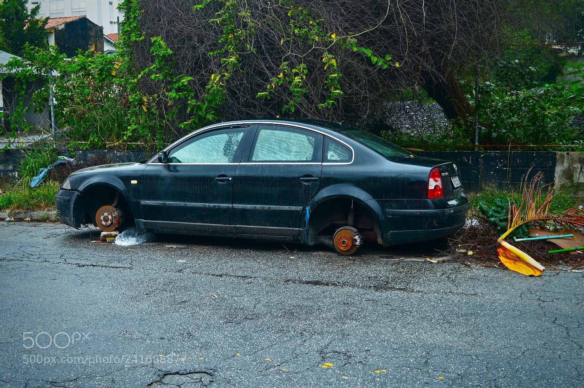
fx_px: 778
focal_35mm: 48
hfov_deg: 41.1
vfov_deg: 28.0
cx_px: 292
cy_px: 194
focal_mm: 32
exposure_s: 1/80
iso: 200
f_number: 6.3
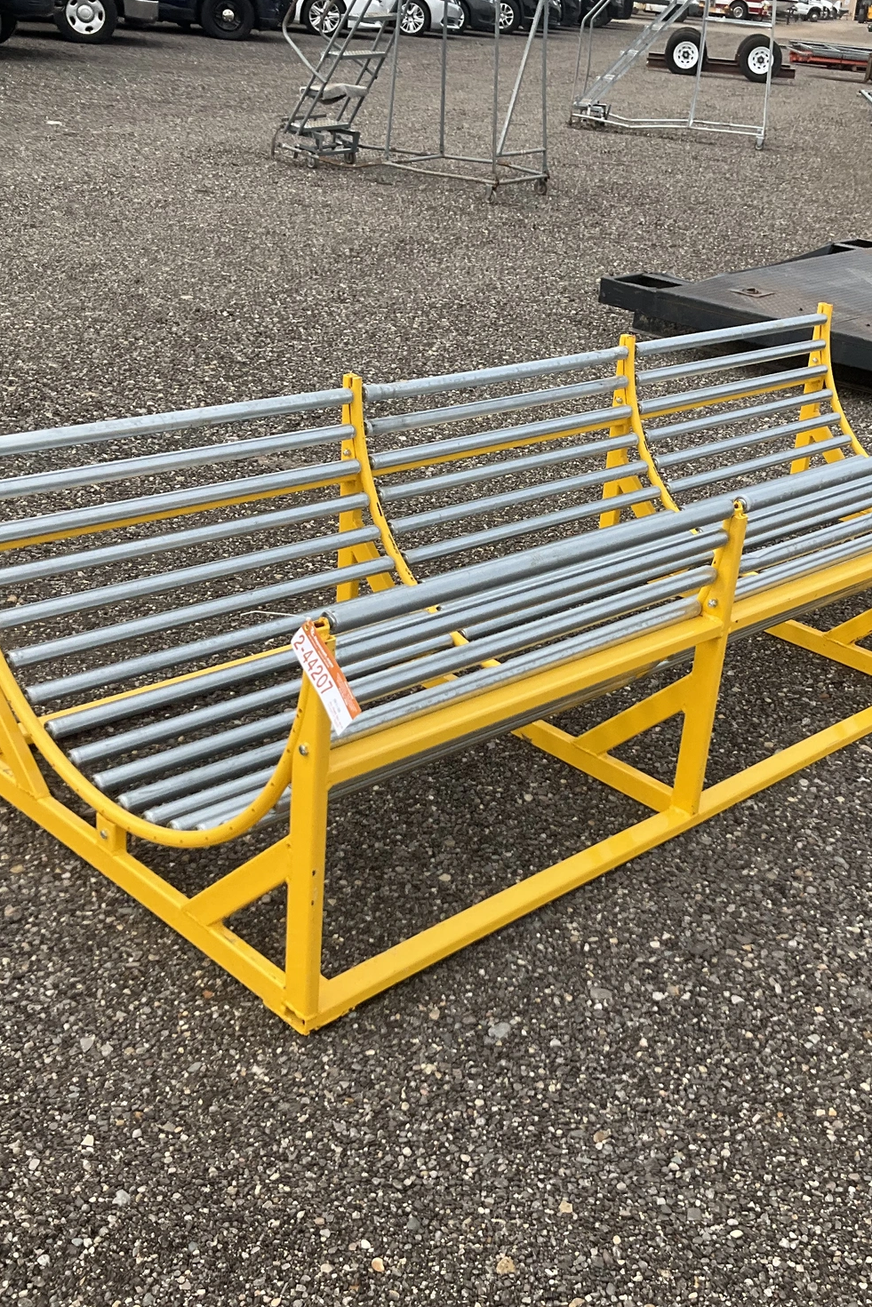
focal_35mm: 41
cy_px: 648
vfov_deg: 47.4
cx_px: 547
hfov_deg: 32.5
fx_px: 1489
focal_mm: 3
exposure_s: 1/1221
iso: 25
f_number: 1.8
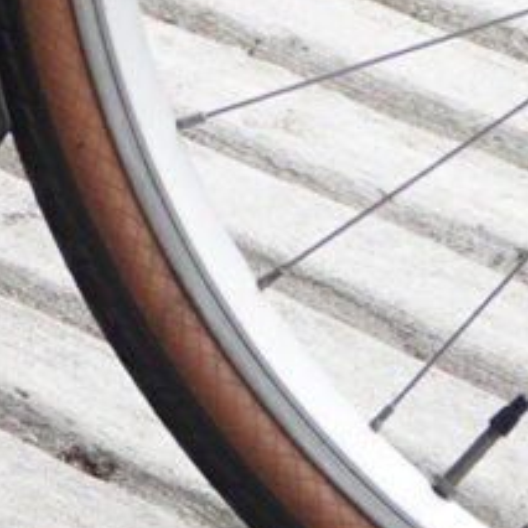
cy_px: -855
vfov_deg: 3.3
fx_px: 8991
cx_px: -617
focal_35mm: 521
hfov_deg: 3.3
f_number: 5.6
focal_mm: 34
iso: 200
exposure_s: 1/40
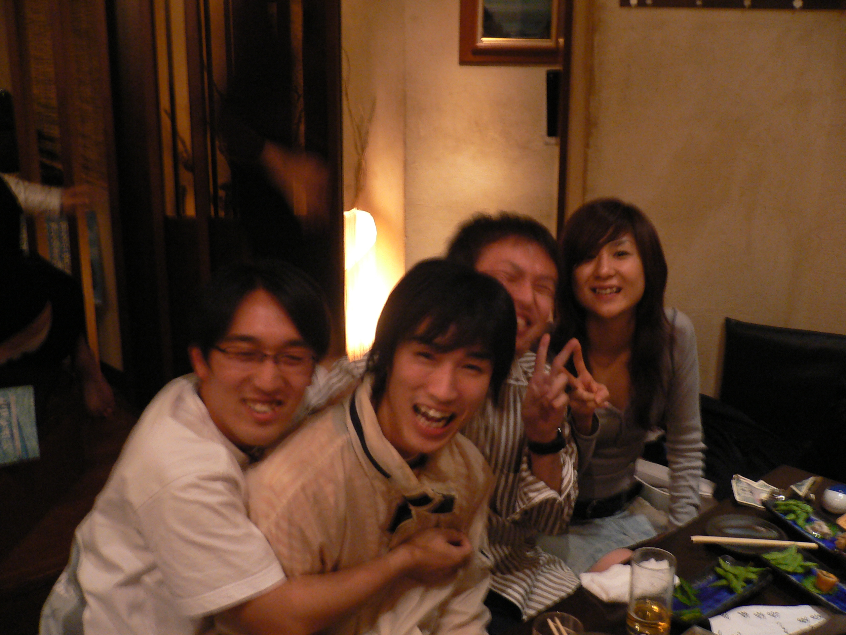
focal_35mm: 35
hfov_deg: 52.6
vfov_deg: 40.7
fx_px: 855
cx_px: 423
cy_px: 318
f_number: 2.8
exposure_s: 1/8
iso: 200
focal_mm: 5.8
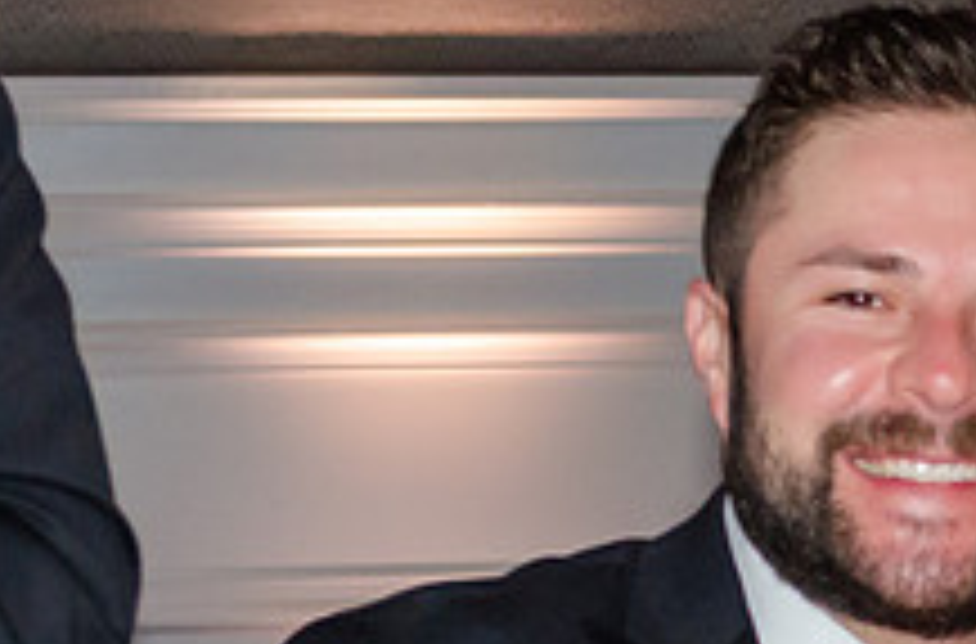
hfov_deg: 8.9
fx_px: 6186
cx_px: 1318
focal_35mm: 229
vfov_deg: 5.9
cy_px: 686
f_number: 5.3
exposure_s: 1/60
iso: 2000
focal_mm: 44
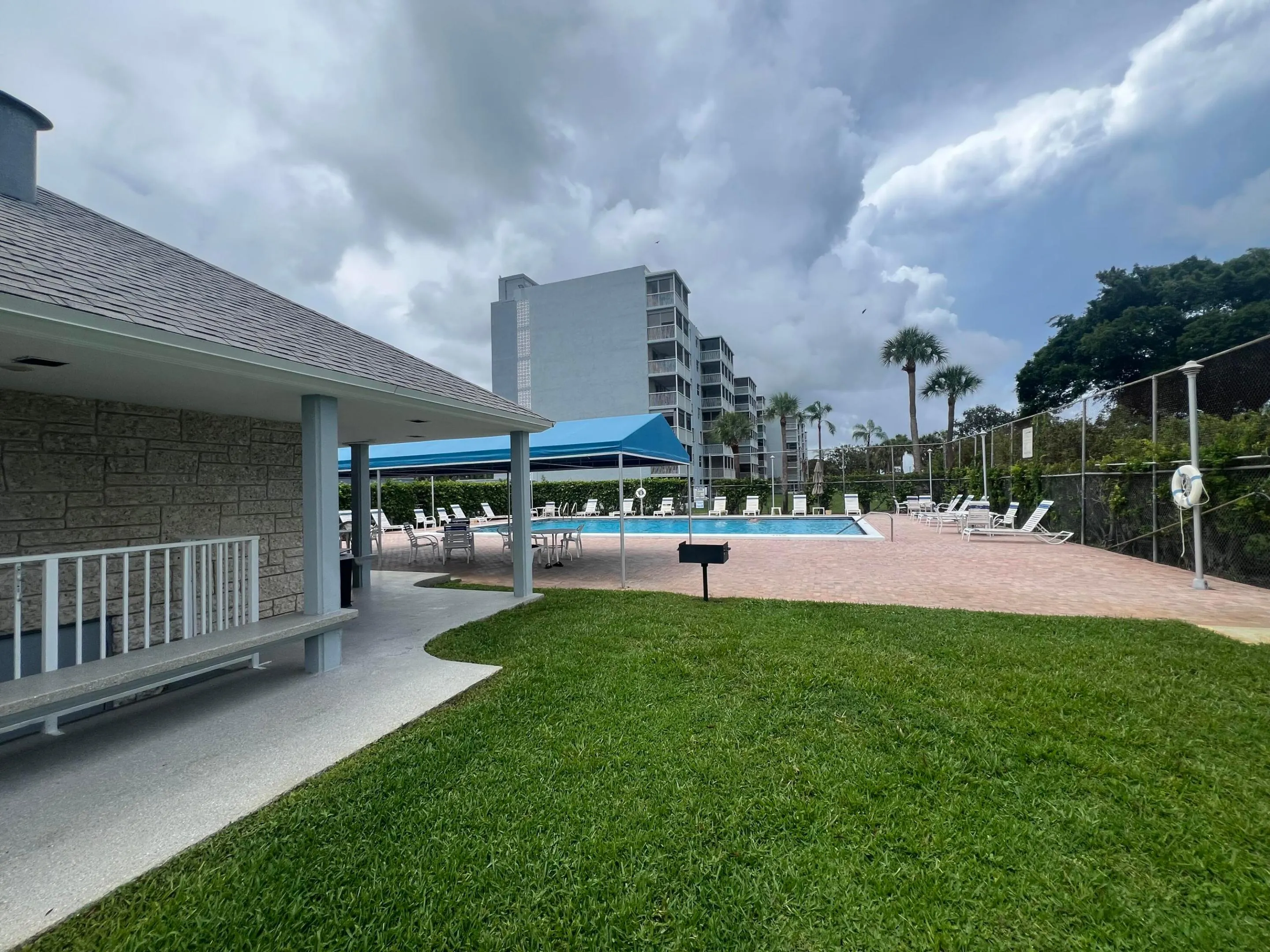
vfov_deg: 89.9
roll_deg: +1.9
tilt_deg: -0.2
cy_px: 476
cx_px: 635
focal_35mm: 13
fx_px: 477
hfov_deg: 106.2
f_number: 1.8
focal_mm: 1.57
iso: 32
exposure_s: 1/1488
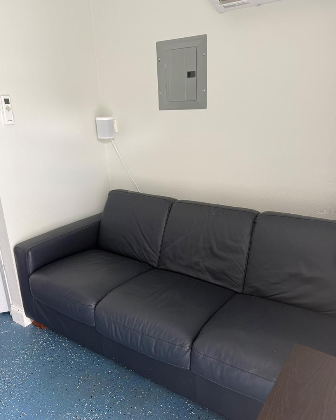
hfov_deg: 54.9
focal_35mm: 26
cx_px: 169
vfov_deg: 66.0
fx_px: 323
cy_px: 211
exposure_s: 1/86
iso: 200
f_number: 1.78
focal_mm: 6.76
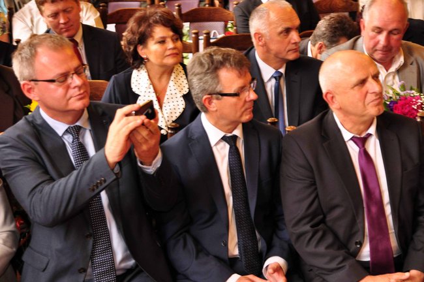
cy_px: 141
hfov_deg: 26.0
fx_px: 918
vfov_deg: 17.5
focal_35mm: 78
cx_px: 212
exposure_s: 1/30
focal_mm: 52
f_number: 4.8
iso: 800
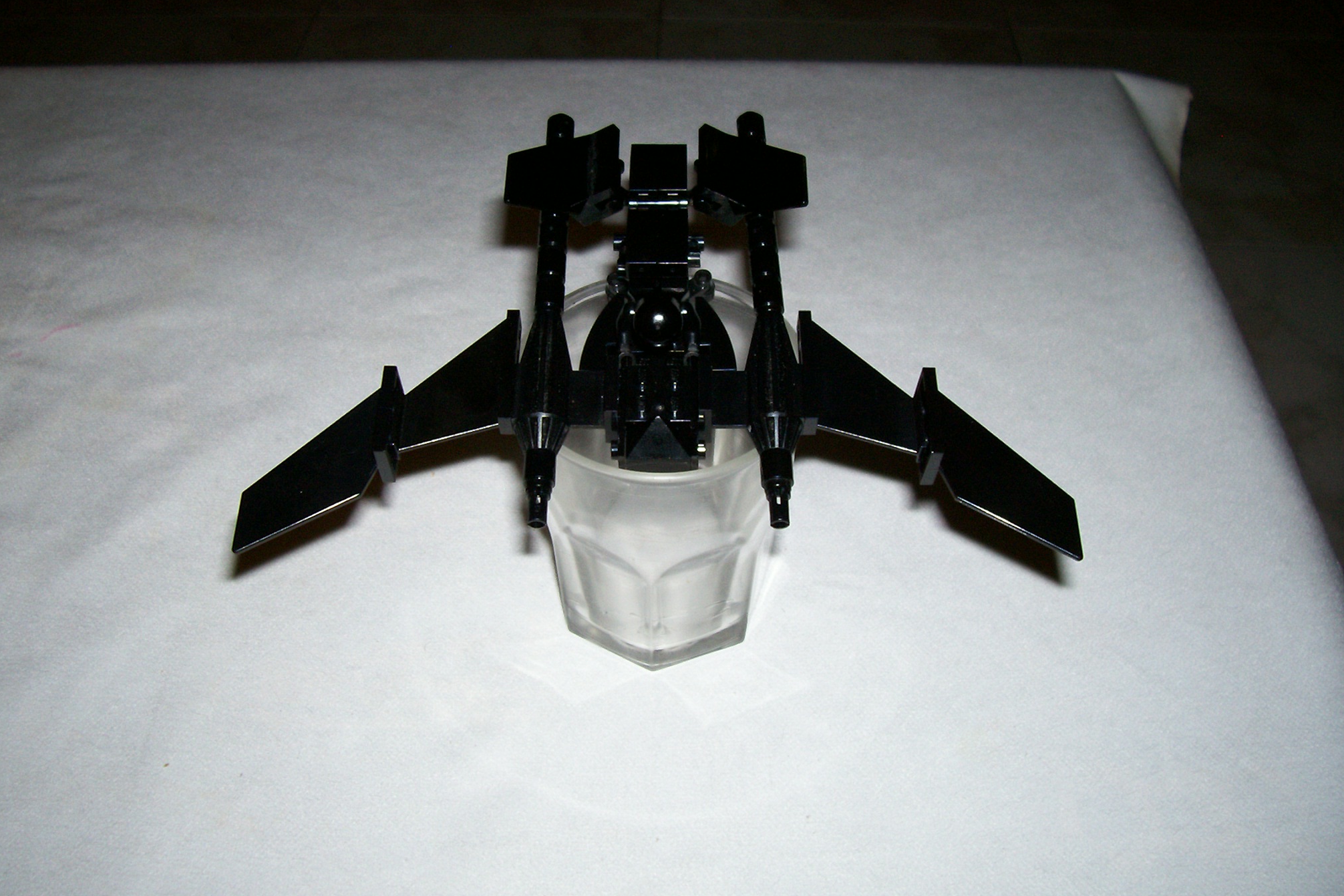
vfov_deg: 36.9
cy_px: 426
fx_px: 1344
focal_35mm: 36
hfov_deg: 53.1
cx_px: 671
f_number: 2.7
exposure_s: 1/64
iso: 80
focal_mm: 5.6
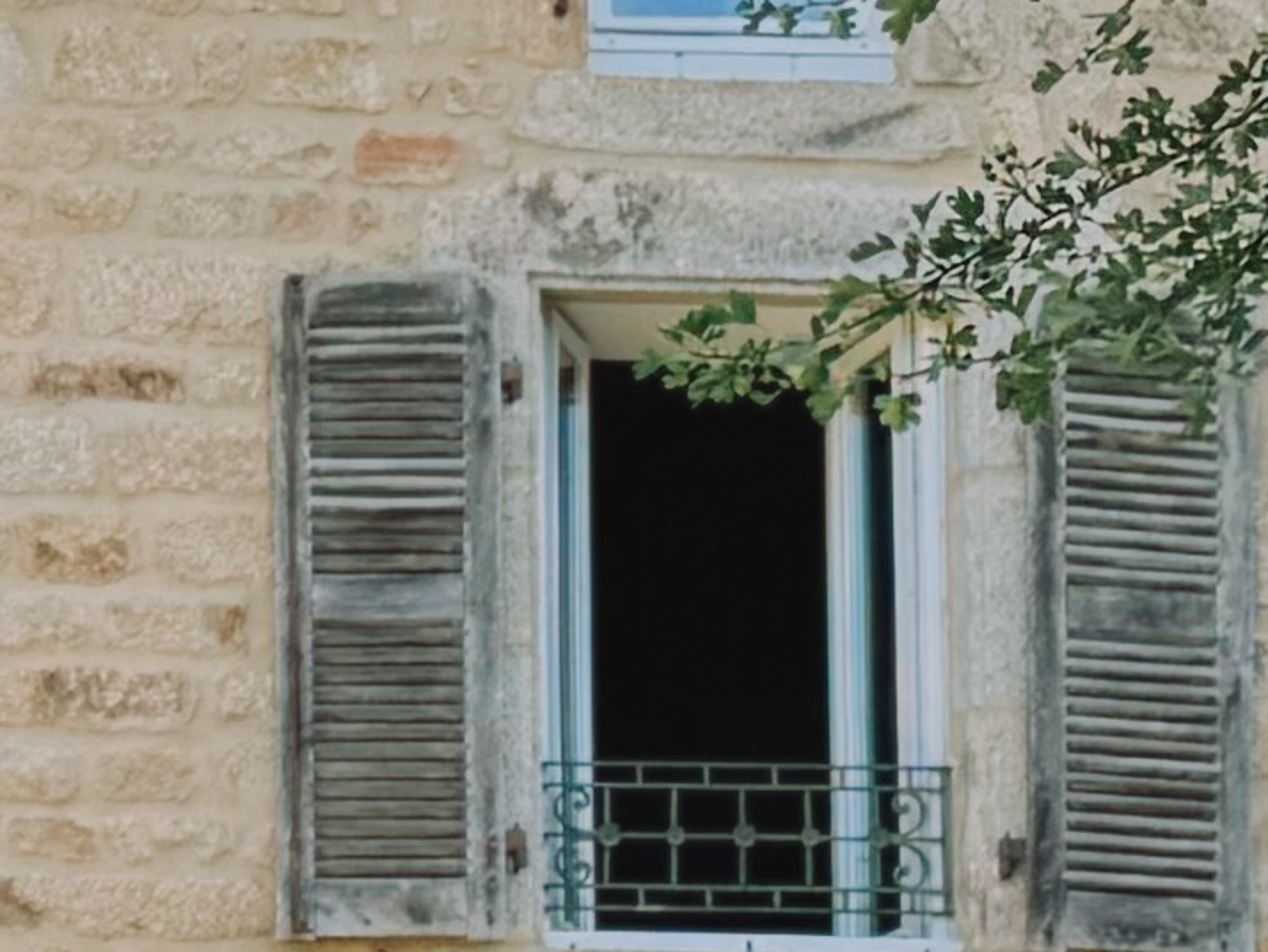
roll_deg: -0.6
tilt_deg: +8.6
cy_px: 1059
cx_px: -650
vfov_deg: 7.7
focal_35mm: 192
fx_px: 7035
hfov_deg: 10.0
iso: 80
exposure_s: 1/621
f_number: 1.78
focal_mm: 6.76
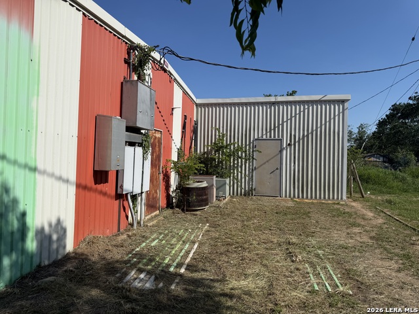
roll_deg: -1.4
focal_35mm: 24
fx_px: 291
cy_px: 157
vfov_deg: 56.8
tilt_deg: -0.4
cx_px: 210
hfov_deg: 71.6
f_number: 1.78
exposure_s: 1/8130
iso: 80
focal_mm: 6.76
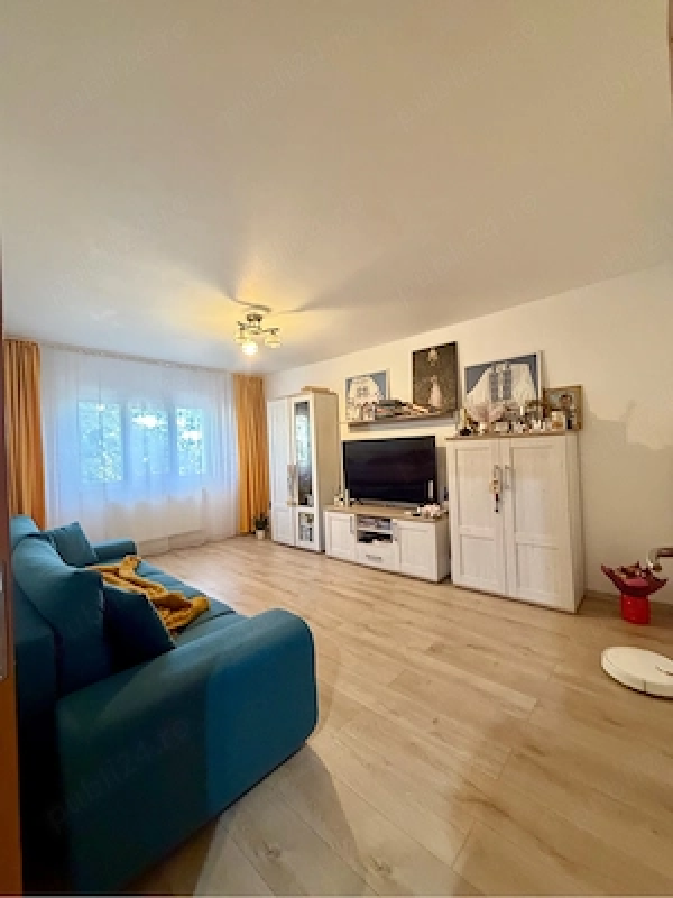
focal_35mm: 14
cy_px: 449
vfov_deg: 102.1
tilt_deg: +2.4
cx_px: 336
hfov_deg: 85.7
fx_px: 363
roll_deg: +2.8
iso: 500
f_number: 2.2
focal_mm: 2.22
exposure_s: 1/50
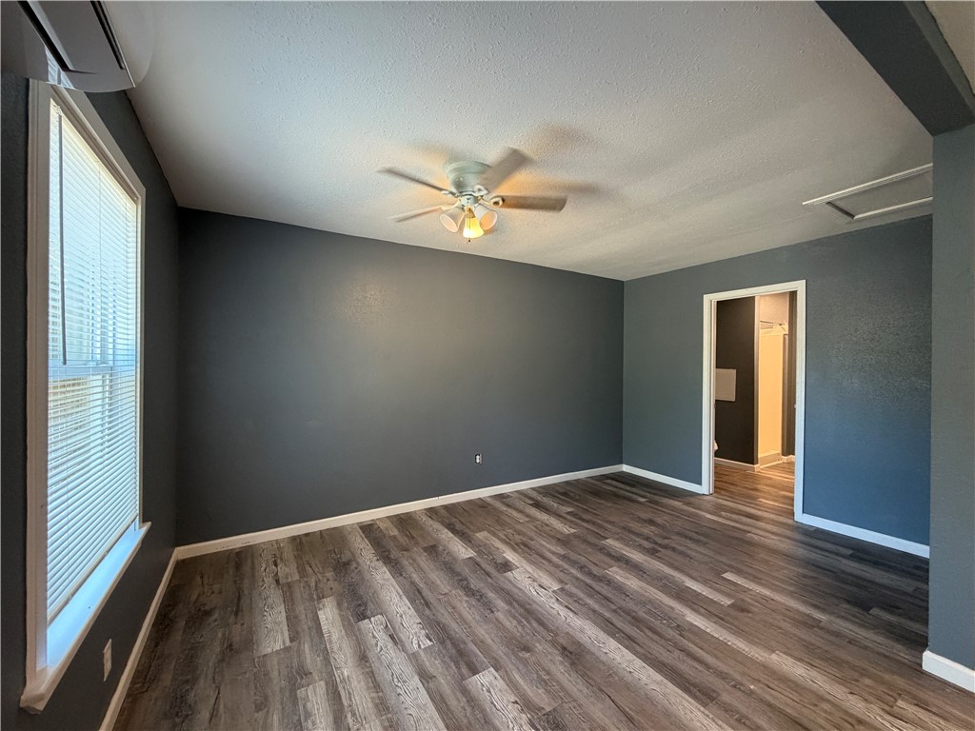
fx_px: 394
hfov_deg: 102.1
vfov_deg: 85.7
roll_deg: -1.0
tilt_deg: -1.2
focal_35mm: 14
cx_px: 488
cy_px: 366
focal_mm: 2.22
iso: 250
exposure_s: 1/60
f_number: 2.2
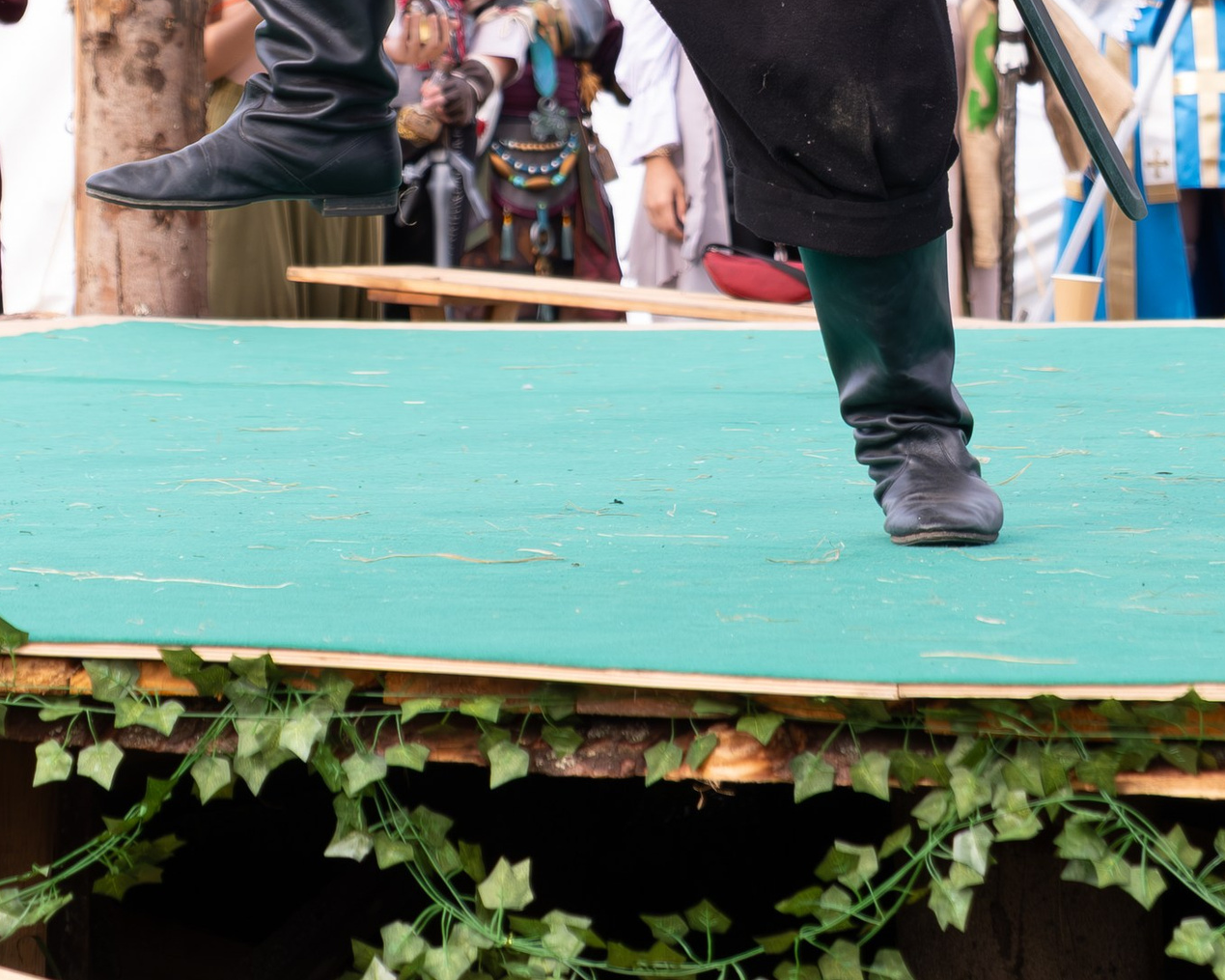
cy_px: -598
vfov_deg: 7.1
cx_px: 605
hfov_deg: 9.1
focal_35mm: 213
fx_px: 7722
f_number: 3.6
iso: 320
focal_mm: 50
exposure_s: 1/1000
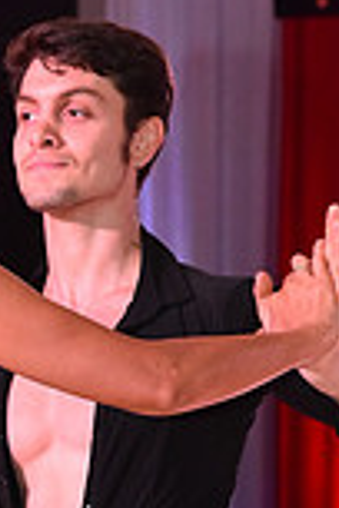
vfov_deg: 6.3
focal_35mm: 322
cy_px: 734
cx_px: -105
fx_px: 4548
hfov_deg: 4.3
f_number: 6.3
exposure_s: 1/320
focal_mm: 85
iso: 2500
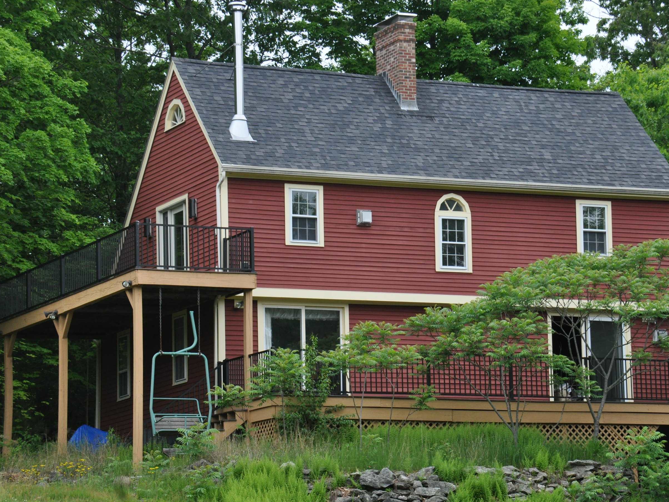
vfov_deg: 11.2
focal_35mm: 132
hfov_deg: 14.9
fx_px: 2551
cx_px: 395
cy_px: 277
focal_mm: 72
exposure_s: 1/400
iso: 800
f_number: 10
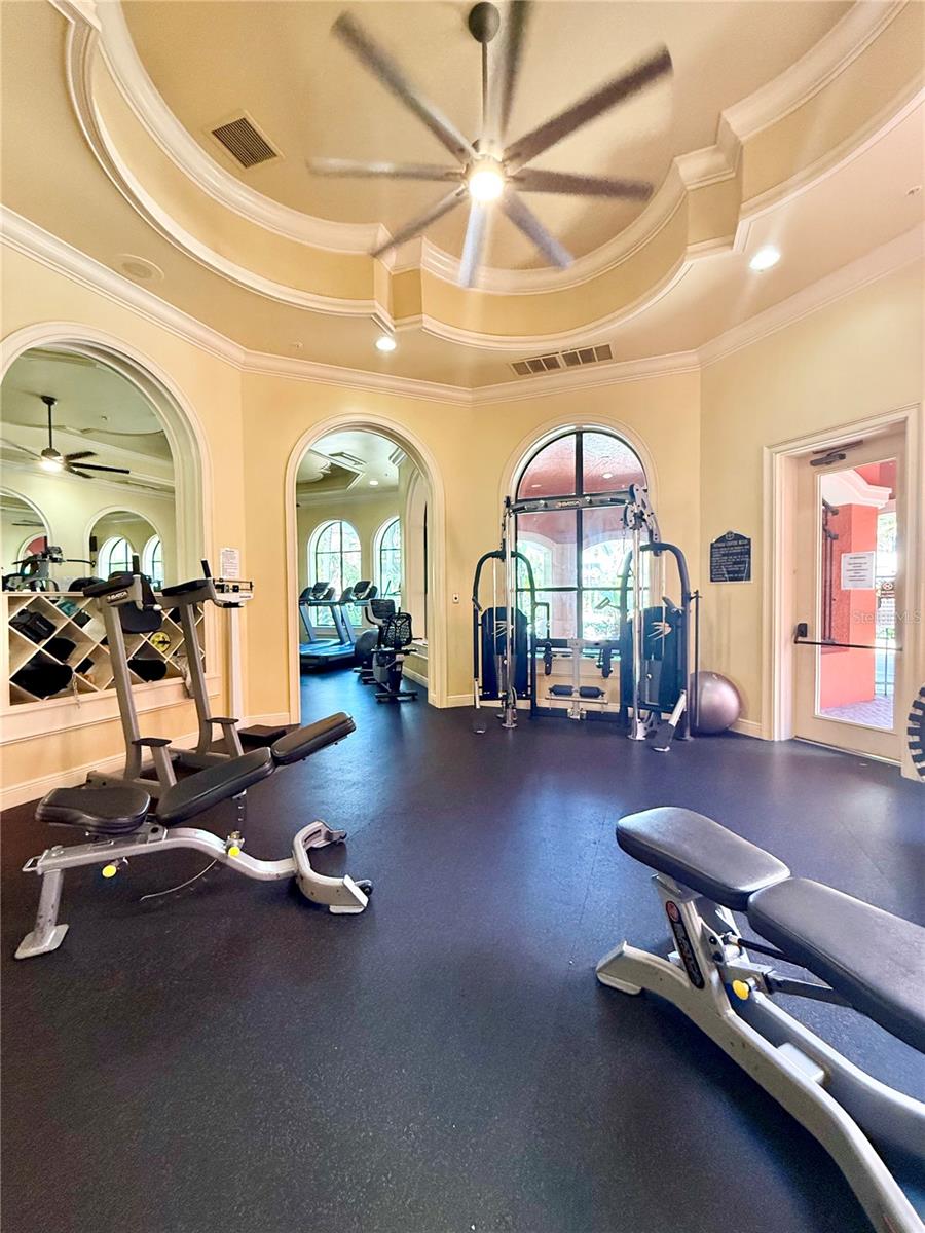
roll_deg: +0.1
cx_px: 462
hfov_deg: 85.7
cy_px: 616
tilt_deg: -0.4
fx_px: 499
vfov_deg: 102.1
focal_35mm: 14
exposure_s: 1/120
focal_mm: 2.22
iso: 500
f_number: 2.2
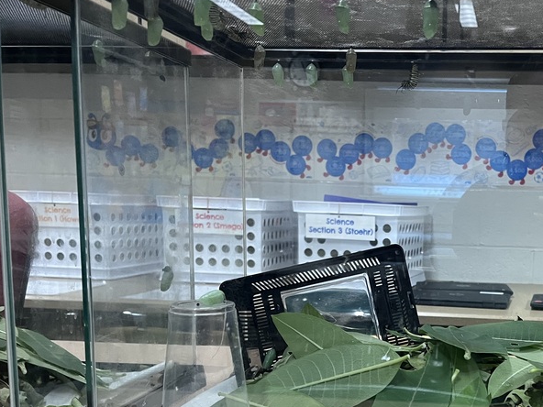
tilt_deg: -7.8
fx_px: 706
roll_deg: -1.5
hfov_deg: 39.9
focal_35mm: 45
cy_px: 301
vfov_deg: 31.7
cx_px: 456
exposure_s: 1/60
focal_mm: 5.1
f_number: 1.6
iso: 250
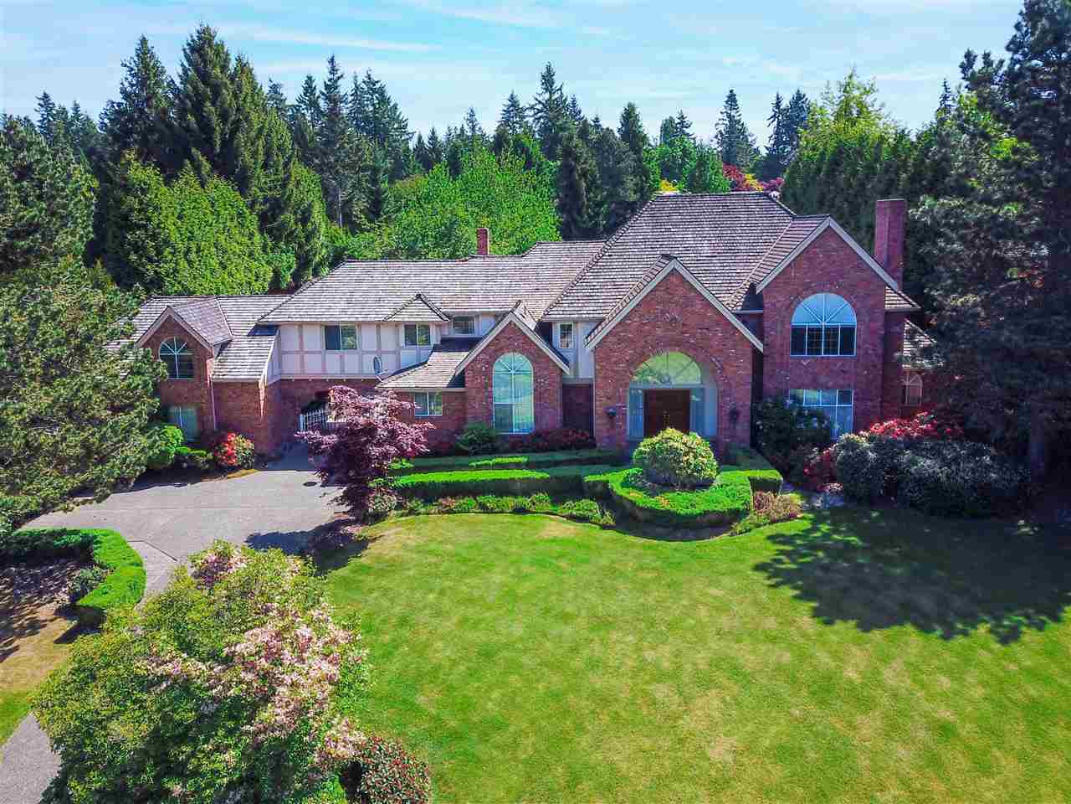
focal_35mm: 26
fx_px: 804
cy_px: 402
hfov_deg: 67.3
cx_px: 536
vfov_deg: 53.1
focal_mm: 4.73
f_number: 2.2
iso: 100
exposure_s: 1/941
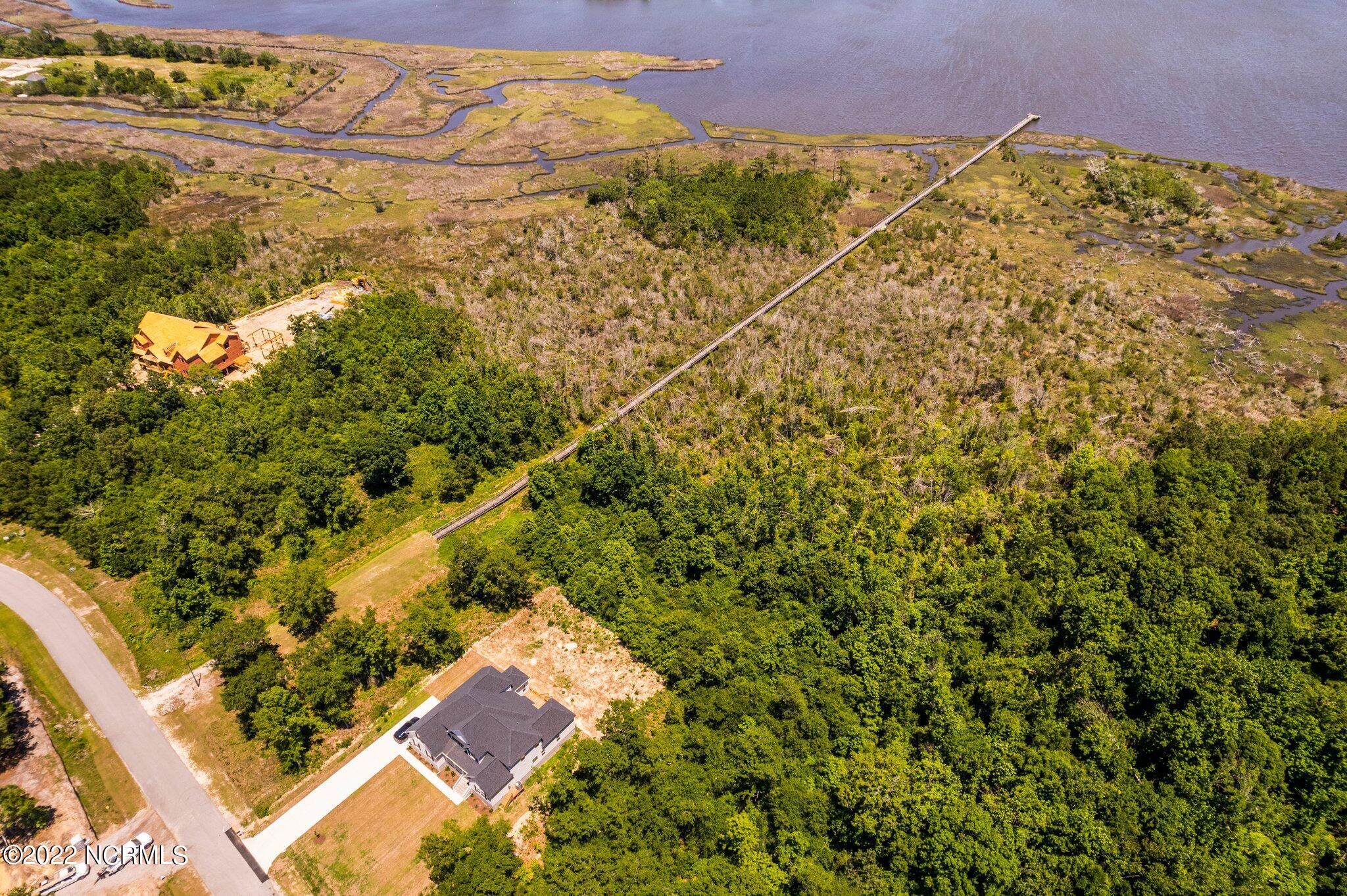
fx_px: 823
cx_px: 674
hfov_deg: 78.6
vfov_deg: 57.2
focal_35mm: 22
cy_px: 448
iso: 100
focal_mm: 8.38
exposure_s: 1/120
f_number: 2.8
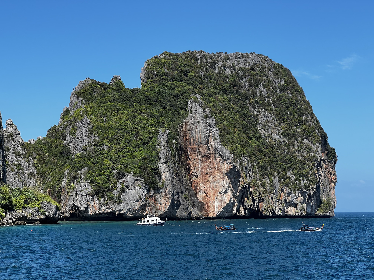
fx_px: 832
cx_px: 187
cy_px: 140
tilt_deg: +5.9
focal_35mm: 77
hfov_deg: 25.3
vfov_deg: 19.1
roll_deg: +0.6
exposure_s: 1/686
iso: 32
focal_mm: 9
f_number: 2.8
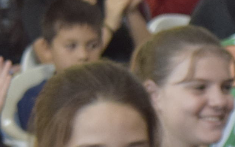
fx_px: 2844
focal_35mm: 444
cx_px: 498
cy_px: 255
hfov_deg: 4.6
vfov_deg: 2.9
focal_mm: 40
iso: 800
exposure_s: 1/60
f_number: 5
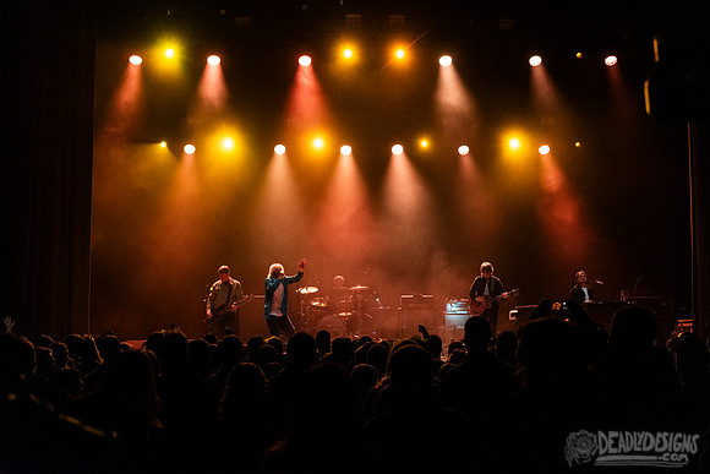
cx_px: 355
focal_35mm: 51
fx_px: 1003
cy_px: 237
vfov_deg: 26.6
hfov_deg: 39.0
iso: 2500
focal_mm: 48
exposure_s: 1/320
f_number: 3.2
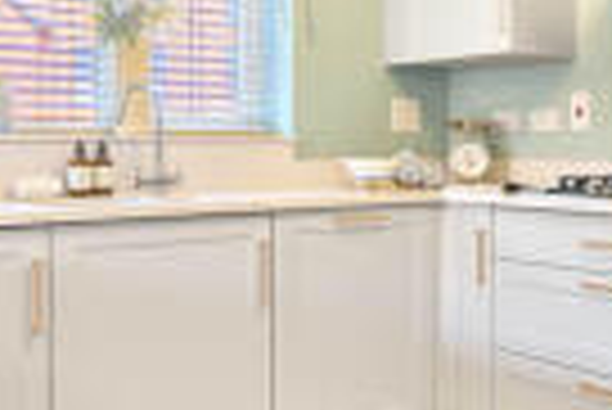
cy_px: 119
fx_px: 834
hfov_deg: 39.7
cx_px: 418
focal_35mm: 49
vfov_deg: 27.3
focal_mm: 14
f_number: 10
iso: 100
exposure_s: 1/4
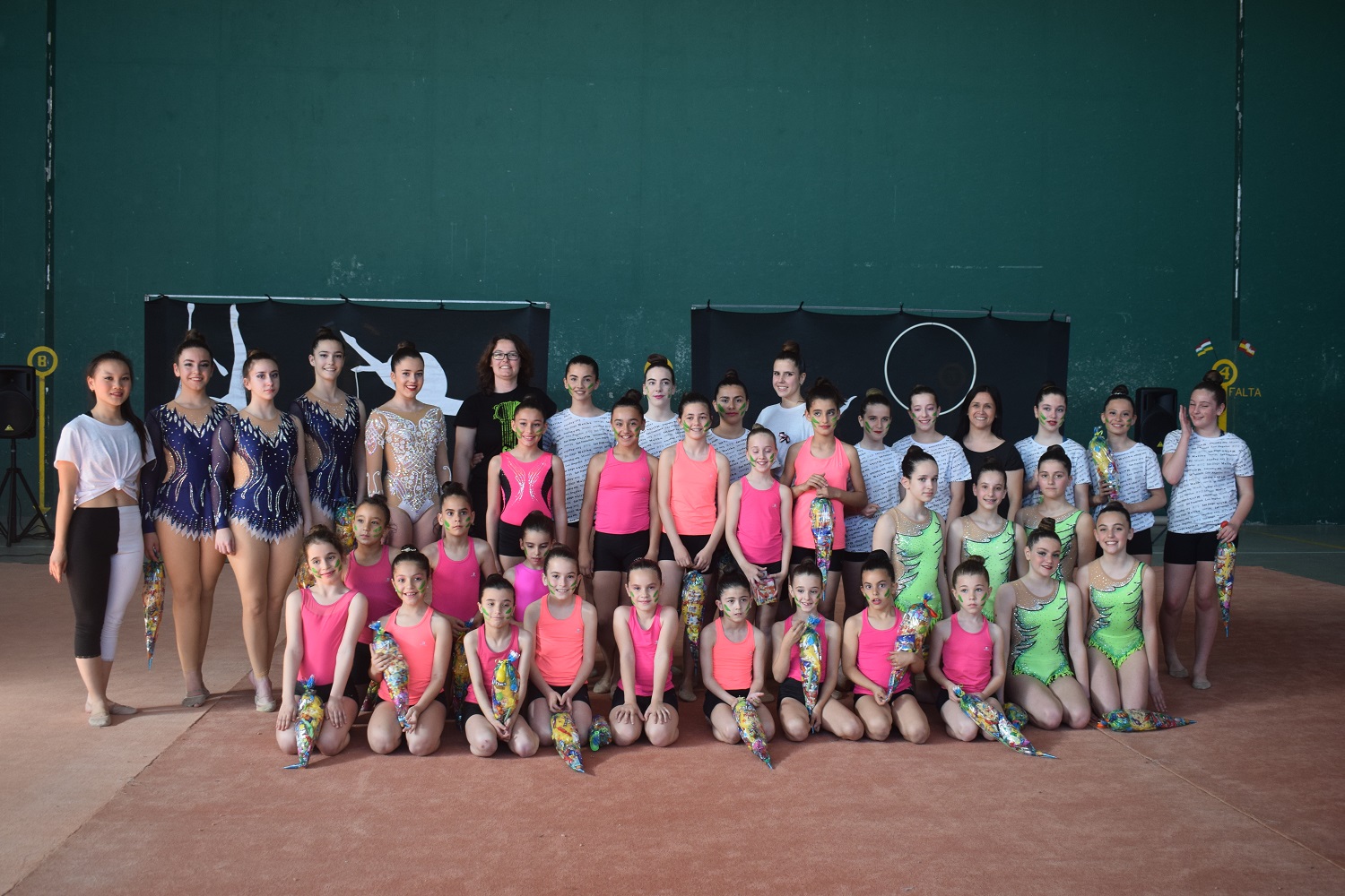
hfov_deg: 55.1
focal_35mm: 34
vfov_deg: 38.4
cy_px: 448
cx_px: 672
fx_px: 1289
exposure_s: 1/60
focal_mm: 23
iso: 640
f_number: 4
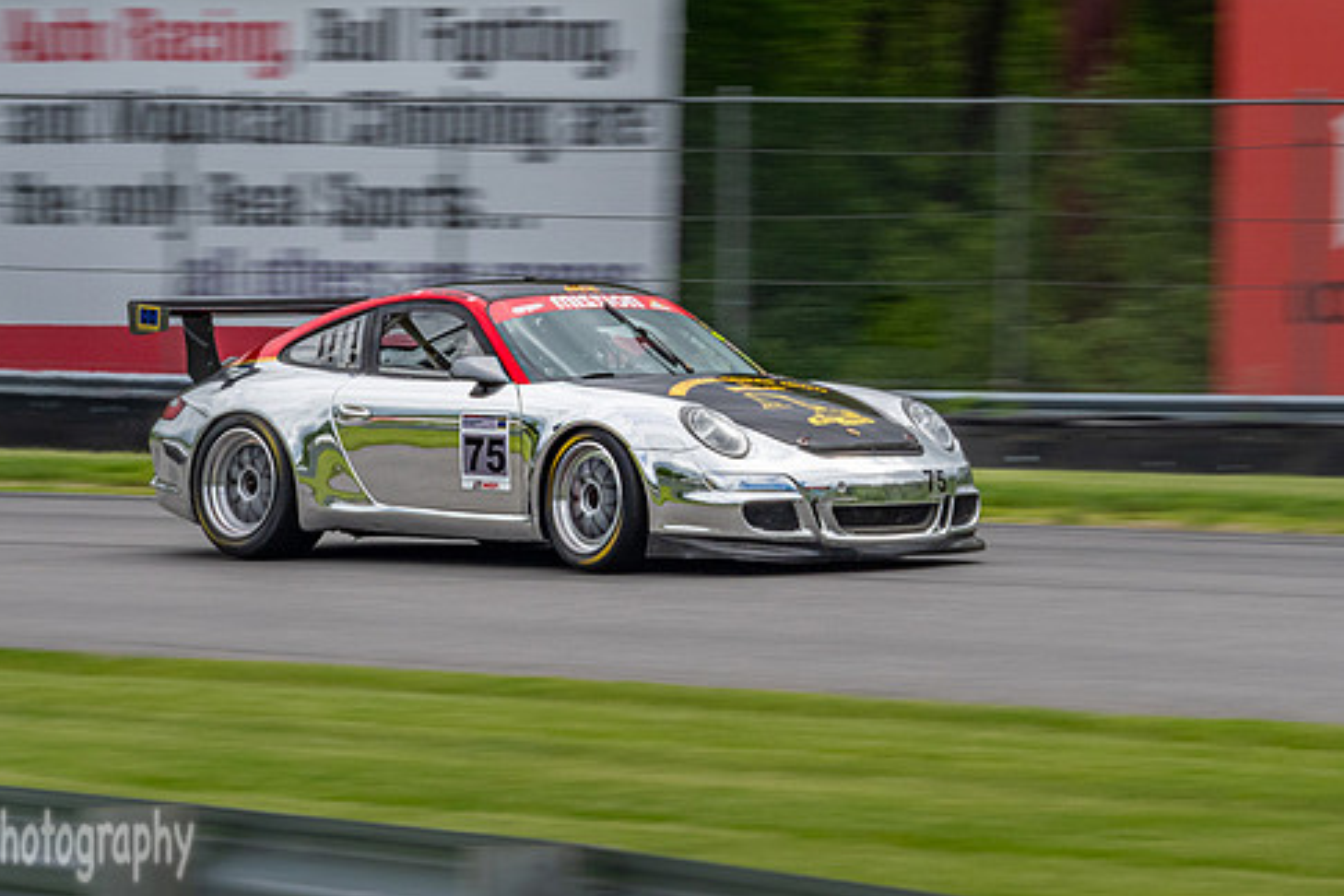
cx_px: 603
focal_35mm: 381
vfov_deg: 3.6
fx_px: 14223
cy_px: 434
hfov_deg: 5.4
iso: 640
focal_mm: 150
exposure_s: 1/125
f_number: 22
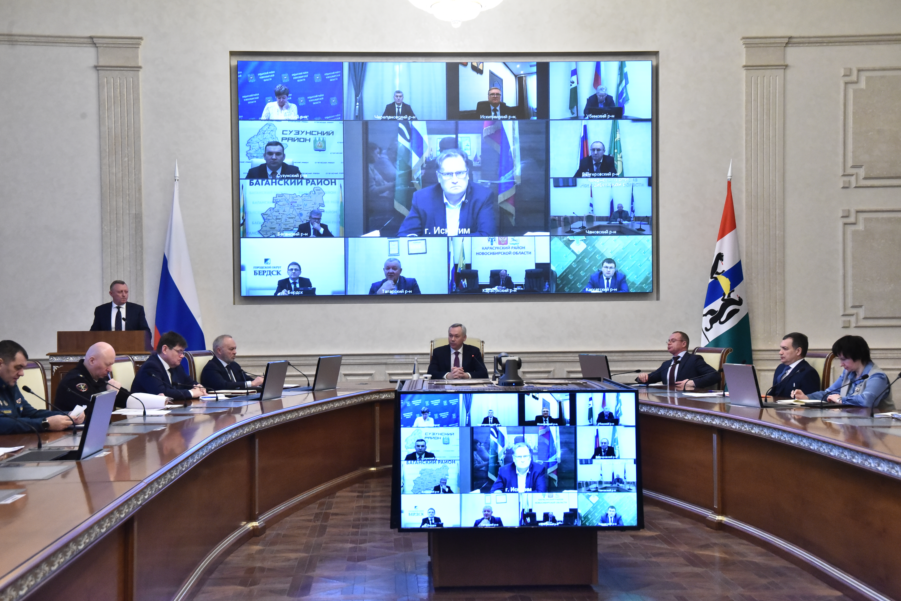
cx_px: 450
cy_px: 300
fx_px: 1251
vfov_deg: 27.0
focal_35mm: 50
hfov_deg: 39.6
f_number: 13
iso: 8000
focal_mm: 50
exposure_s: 1/125
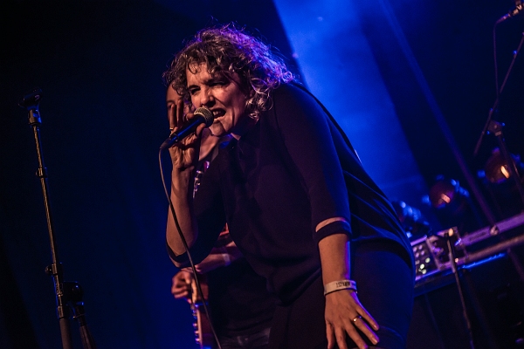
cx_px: 262
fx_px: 1019
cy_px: 174
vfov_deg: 19.5
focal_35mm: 70
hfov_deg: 28.8
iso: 1600
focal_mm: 70
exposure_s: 1/80
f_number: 2.8
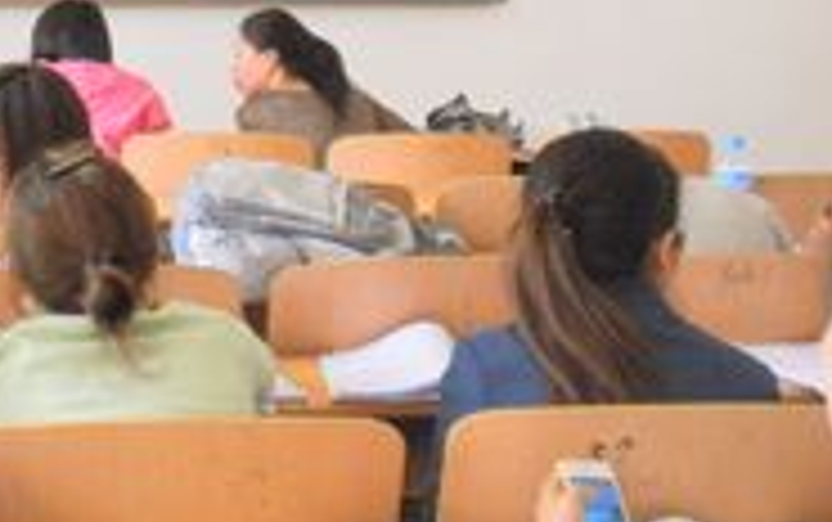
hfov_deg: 22.8
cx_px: 126
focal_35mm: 89
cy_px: 43
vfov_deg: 14.6
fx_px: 2020
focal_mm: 6.6
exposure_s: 1/30
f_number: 3.5
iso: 160
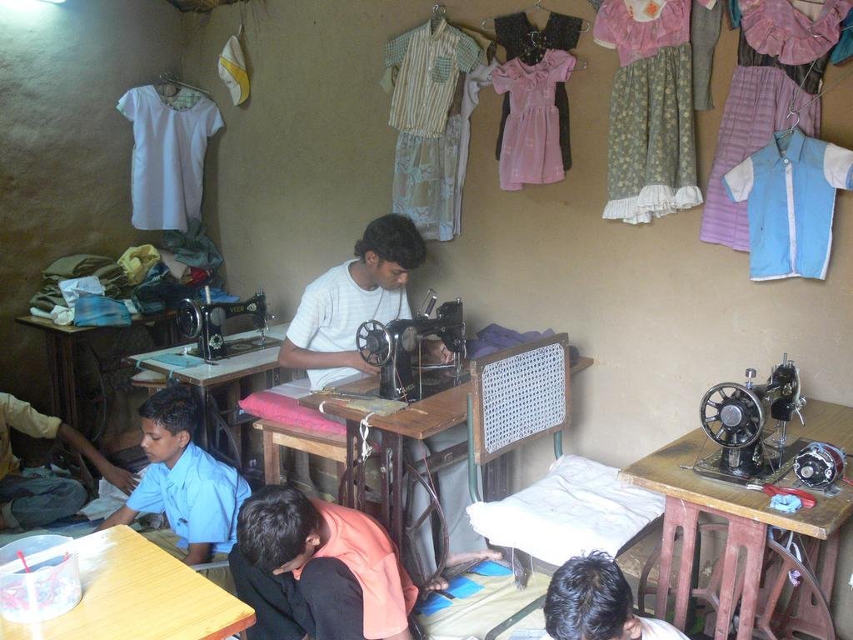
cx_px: 426
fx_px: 862
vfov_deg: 40.7
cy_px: 320
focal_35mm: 35
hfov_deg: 52.6
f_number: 2.8
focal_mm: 7.4
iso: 200
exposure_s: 1/15
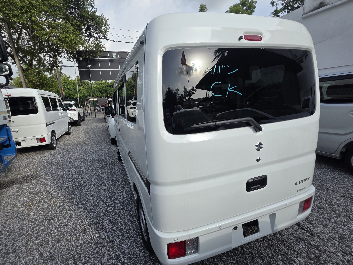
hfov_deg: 97.6
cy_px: 133
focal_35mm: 15
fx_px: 153
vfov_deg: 81.7
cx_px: 153
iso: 40
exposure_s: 1/1167
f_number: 1.9
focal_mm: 2.2
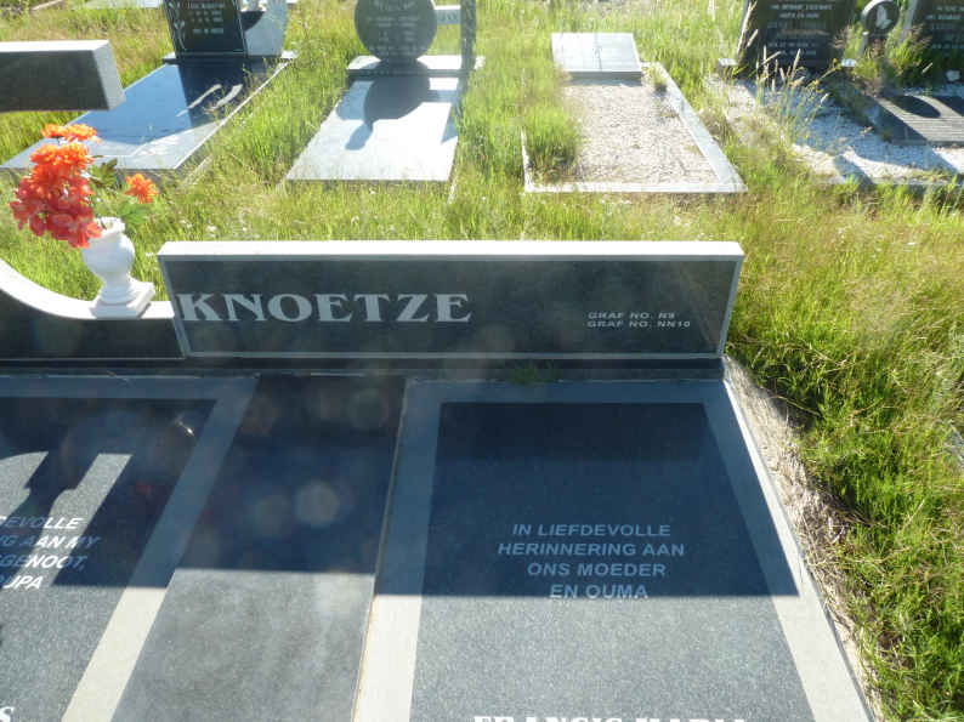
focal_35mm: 25
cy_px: 361
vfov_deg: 54.9
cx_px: 482
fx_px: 696
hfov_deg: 69.4
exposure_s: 1/80
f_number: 6.3
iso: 80
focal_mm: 4.1
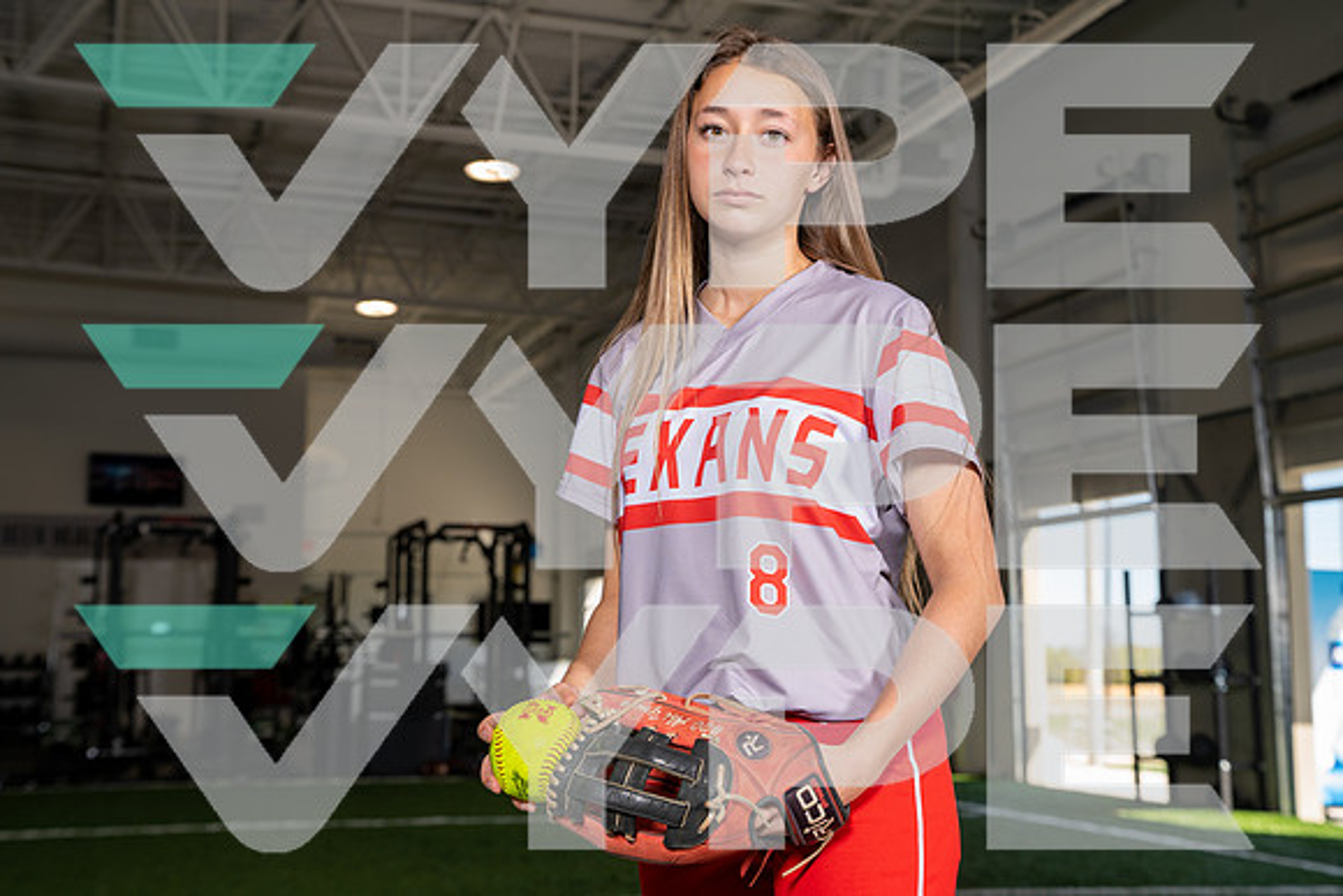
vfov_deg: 25.5
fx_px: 1978
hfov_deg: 37.5
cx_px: 672
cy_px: 448
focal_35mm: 53
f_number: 5.6
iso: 200
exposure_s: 1/200
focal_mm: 53
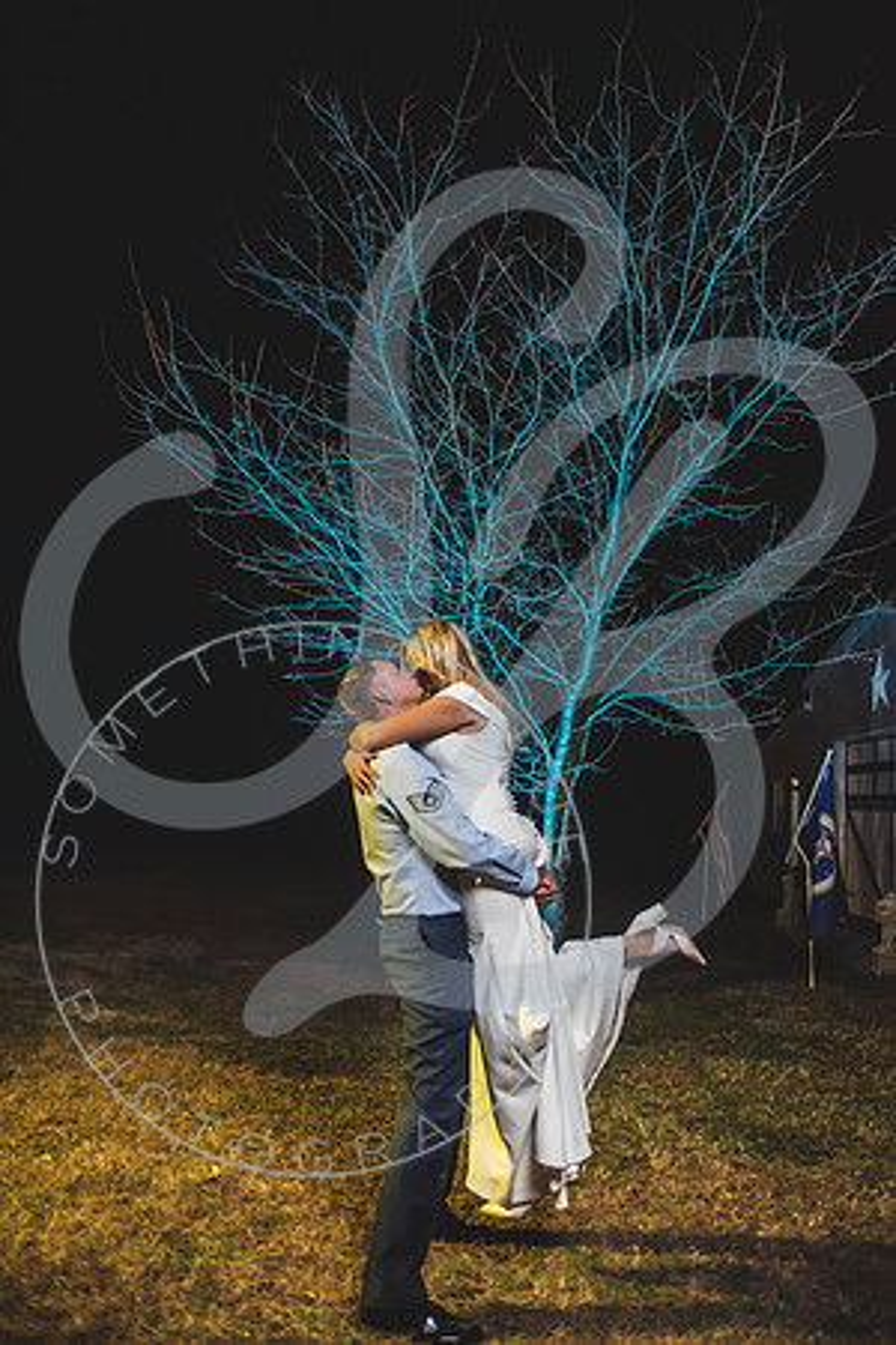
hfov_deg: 53.1
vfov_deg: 73.7
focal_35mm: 24
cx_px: 448
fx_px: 896
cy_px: 672
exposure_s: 1/125
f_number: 2.8
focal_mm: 24
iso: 500
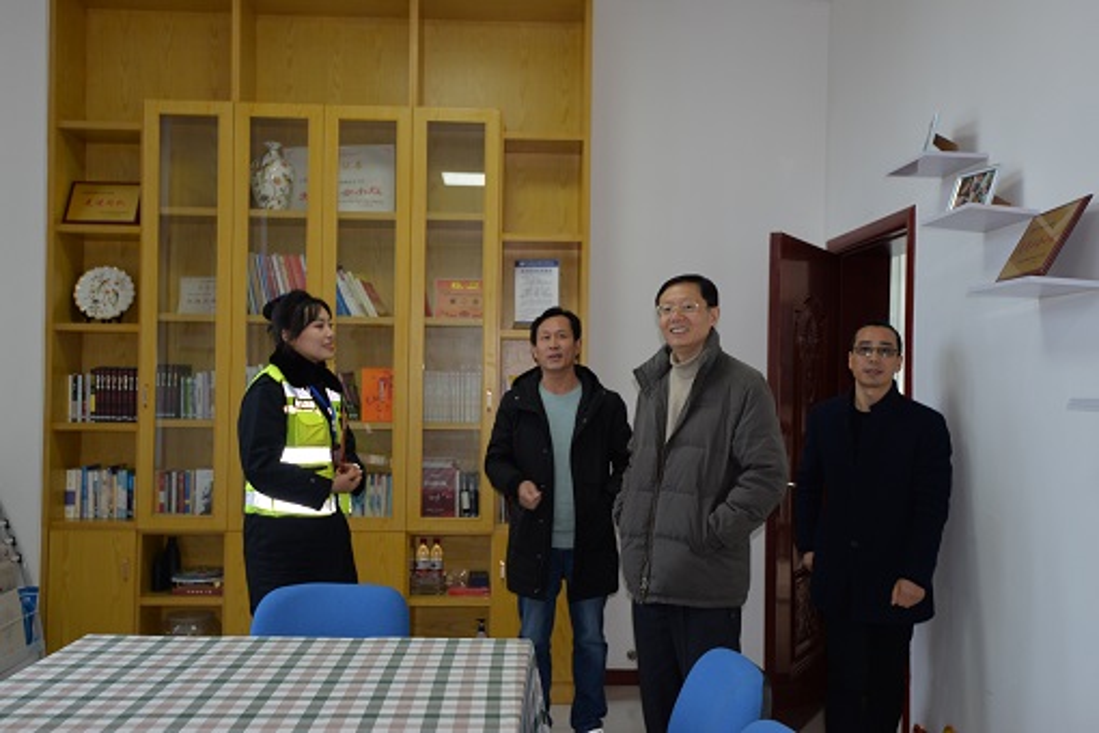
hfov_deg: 54.4
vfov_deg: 37.9
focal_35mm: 35
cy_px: 366
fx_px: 1068
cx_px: 550
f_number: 4
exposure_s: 1/60
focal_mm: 35
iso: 560
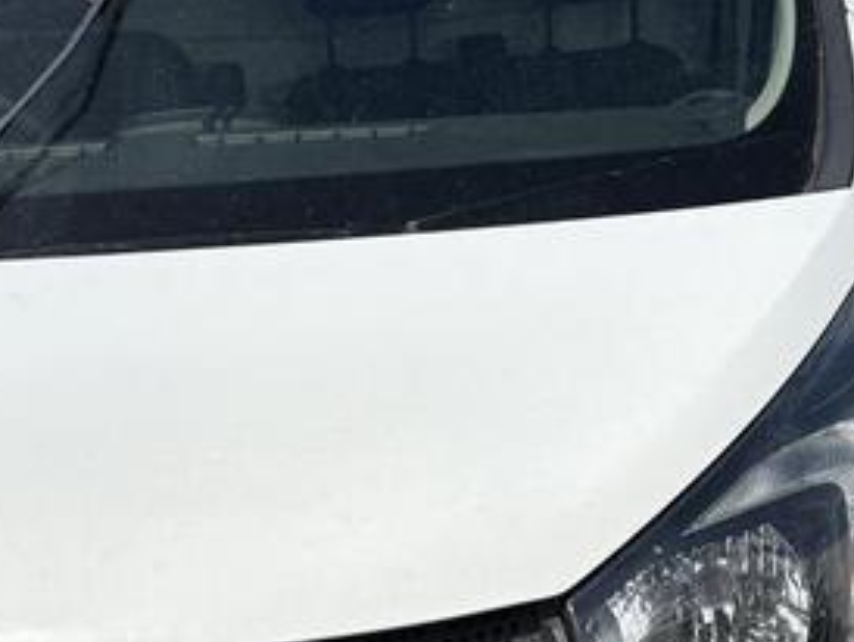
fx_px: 2099
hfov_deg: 23.0
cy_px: 692
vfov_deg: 16.9
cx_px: 327
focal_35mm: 85
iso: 50
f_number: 1.6
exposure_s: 1/6993
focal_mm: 5.96
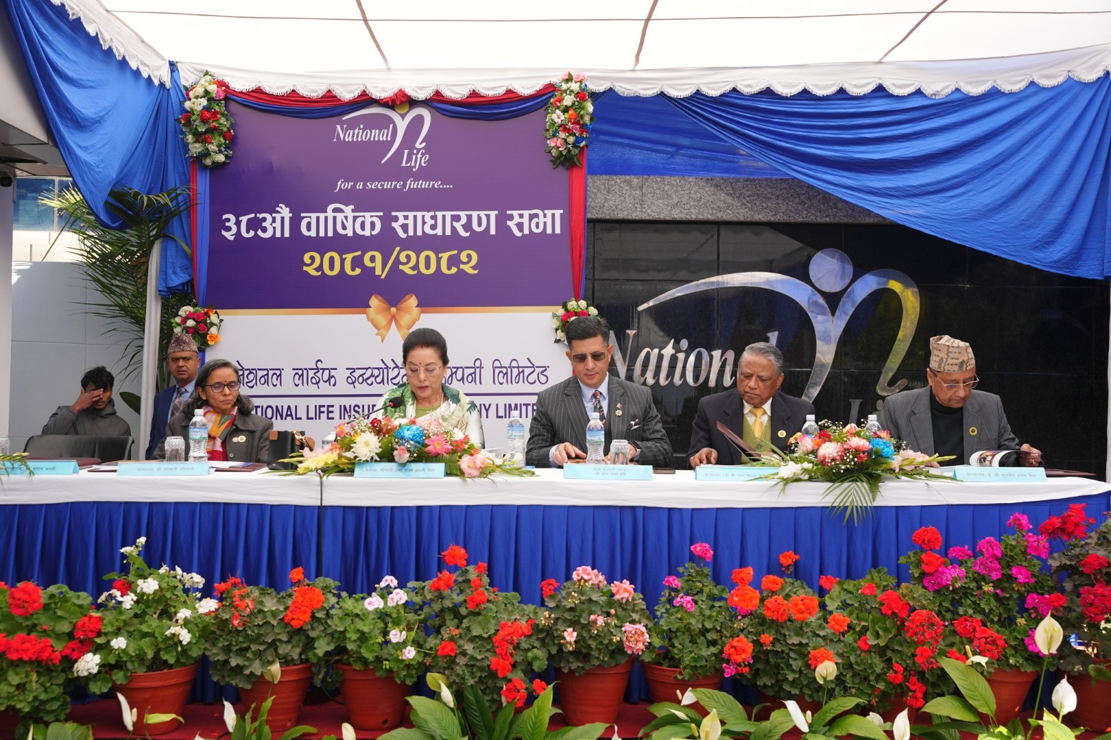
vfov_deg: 33.9
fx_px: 1216
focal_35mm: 39
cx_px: 556
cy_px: 370
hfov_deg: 49.1
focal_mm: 39.4
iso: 250
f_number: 5
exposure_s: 1/200
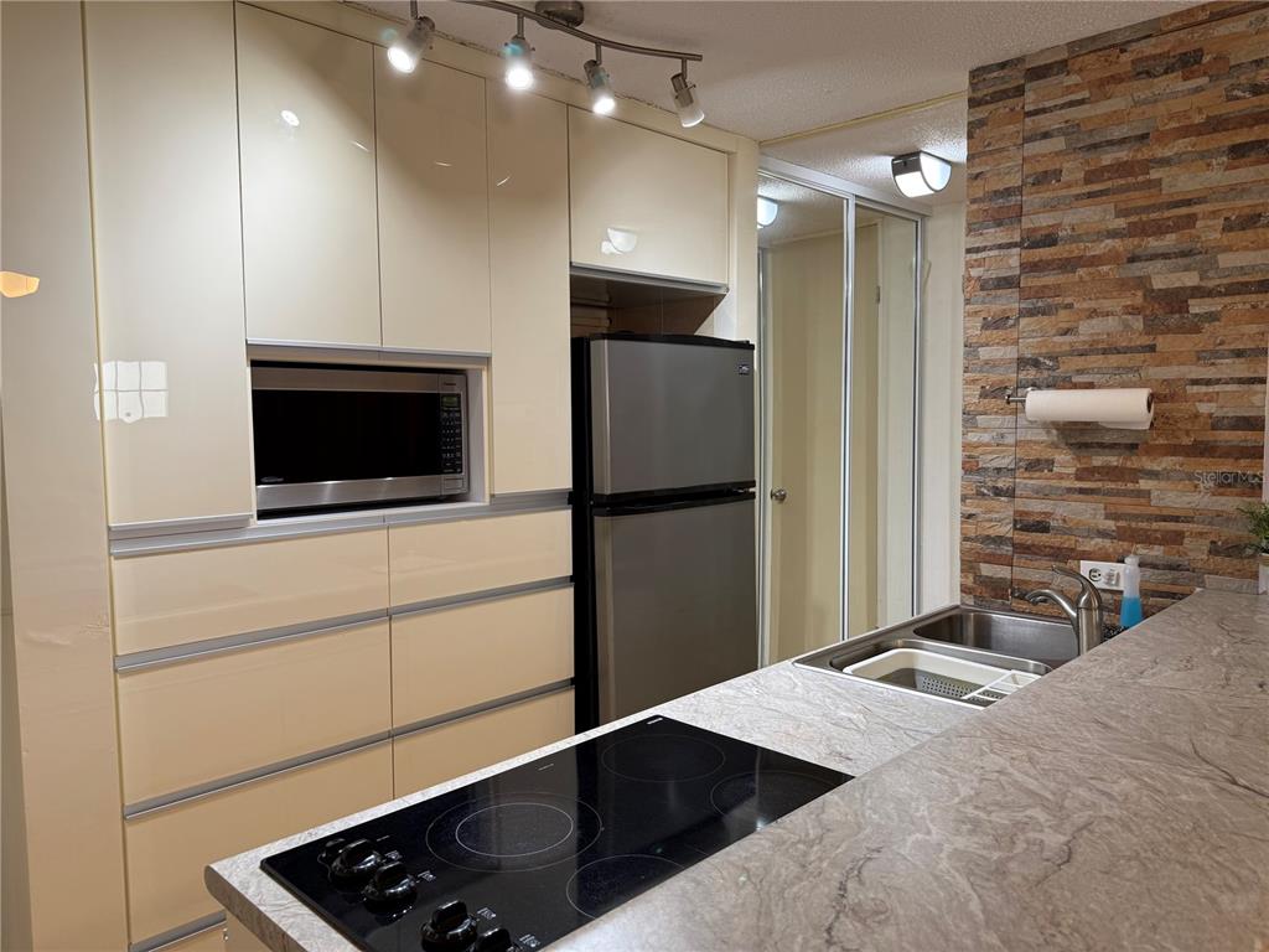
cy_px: 476
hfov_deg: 71.6
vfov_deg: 56.8
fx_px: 880
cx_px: 634
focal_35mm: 24
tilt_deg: -2.9
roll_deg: +0.6
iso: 100
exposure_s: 1/60
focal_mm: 6.76
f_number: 1.78
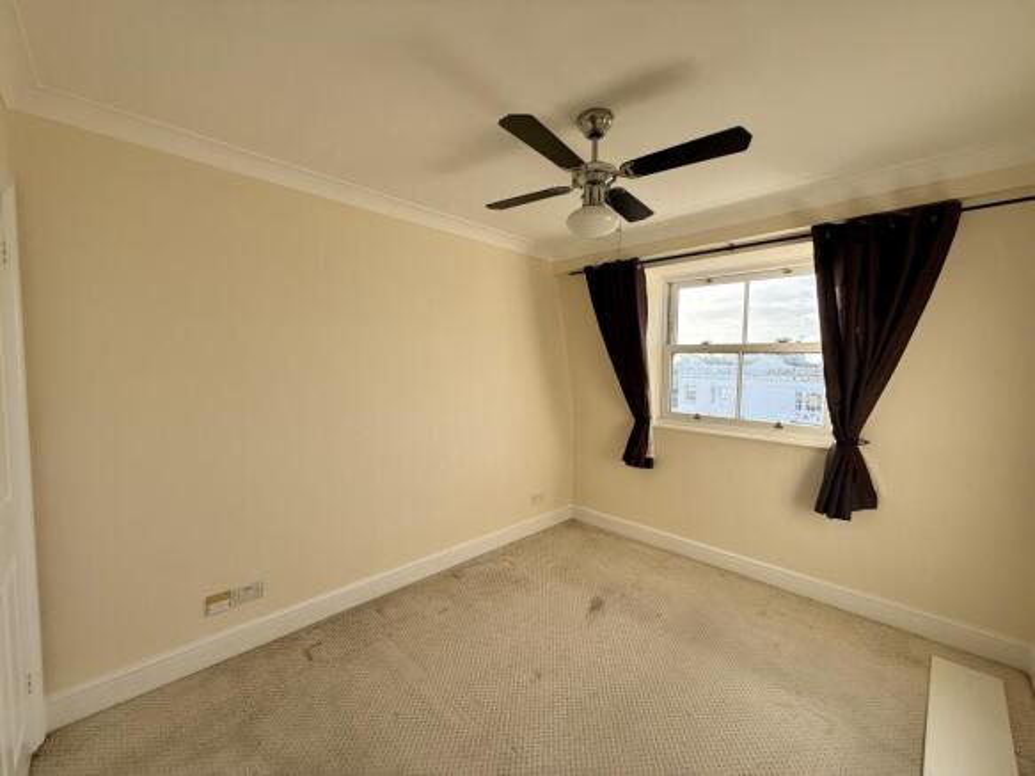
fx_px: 419
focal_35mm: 14
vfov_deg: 85.7
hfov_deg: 102.1
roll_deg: -0.5
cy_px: 388
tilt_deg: -2.6
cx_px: 518
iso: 64
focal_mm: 2.22
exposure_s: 1/328
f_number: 2.2
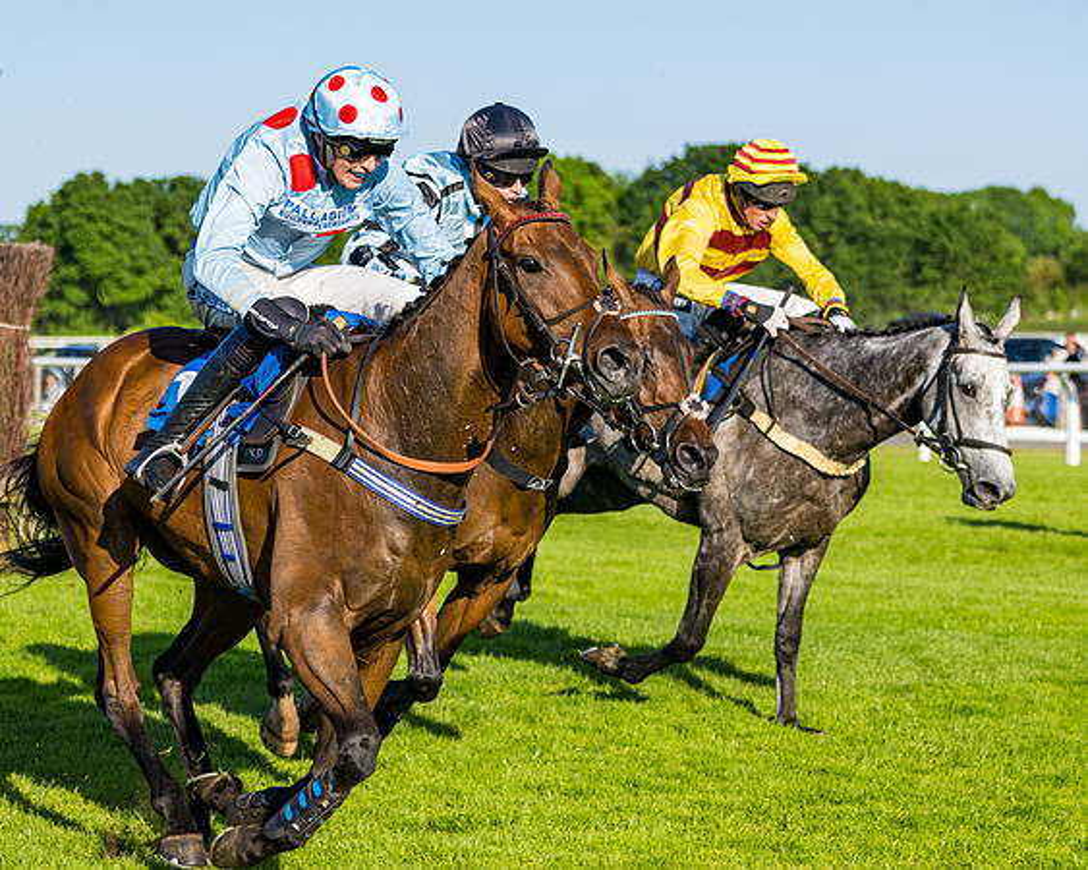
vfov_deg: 12.3
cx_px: 608
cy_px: 637
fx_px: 4018
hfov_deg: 15.4
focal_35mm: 125
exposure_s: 1/2000
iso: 200
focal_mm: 70
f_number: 4
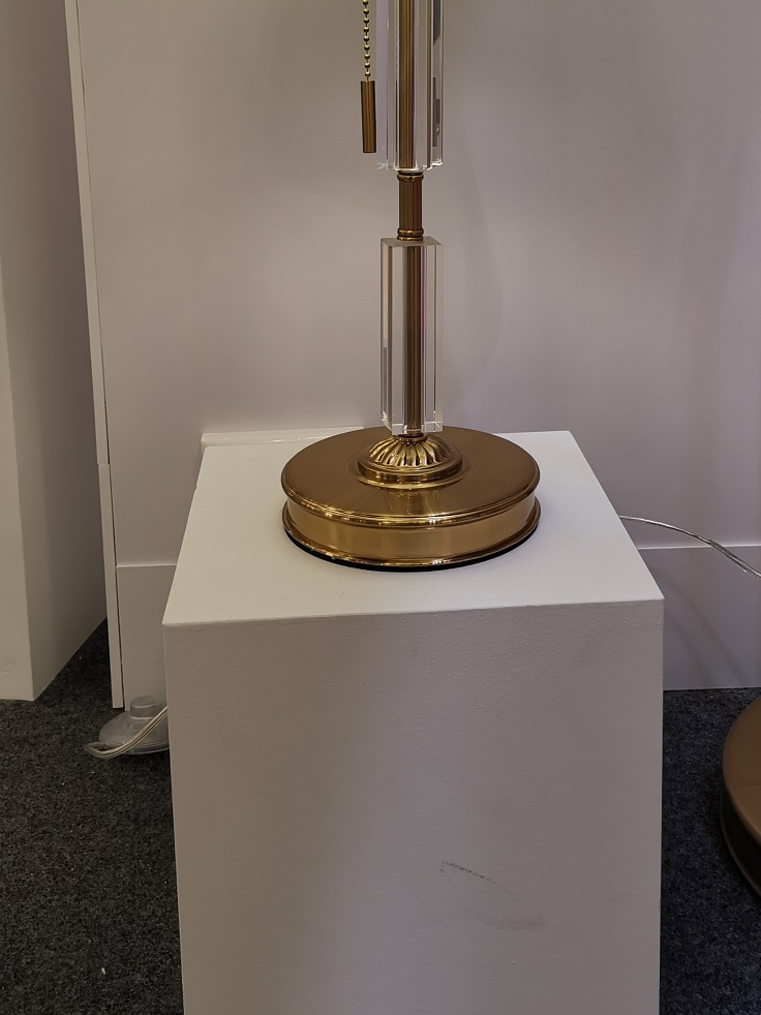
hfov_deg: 32.9
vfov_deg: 41.4
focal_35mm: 44
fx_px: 1290
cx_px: 401
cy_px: 227
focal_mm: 4.75
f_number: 1.8
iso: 50
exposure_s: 1/170
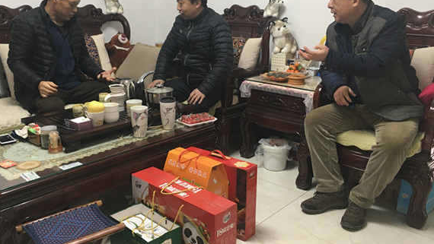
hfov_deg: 55.3
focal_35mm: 36
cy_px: 115
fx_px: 414
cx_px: 212
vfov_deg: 32.9
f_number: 2.2
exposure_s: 1/33
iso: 125
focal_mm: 4.15
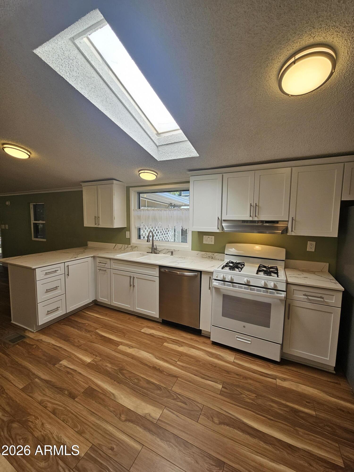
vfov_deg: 106.2
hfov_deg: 89.9
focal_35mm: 13
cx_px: 177
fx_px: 177
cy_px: 236
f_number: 2.2
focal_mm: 2.2
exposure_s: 1/158
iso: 50
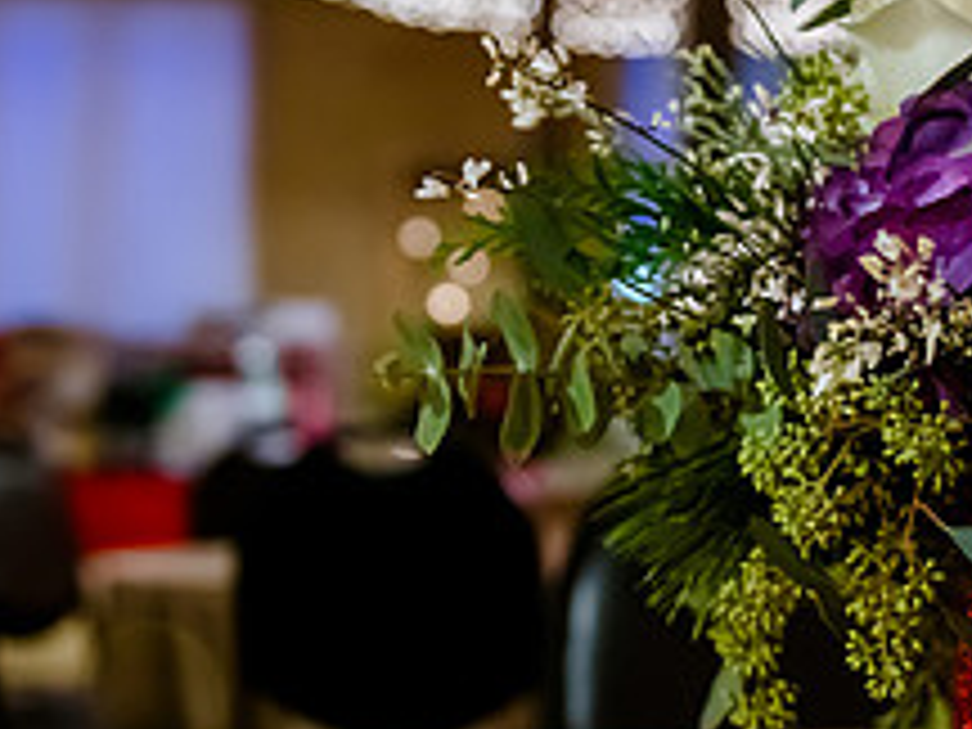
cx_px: 792
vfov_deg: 15.5
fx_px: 2668
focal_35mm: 95
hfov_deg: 20.4
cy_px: 286
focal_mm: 35
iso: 4000
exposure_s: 1/160
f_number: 2.8
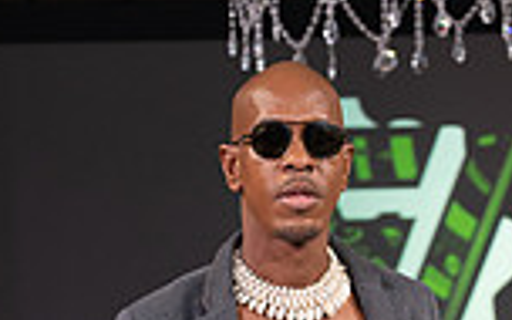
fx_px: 3879
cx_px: 318
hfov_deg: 7.5
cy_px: 748
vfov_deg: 4.6
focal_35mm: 278
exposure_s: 1/400
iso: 2000
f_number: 5.6
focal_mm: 92
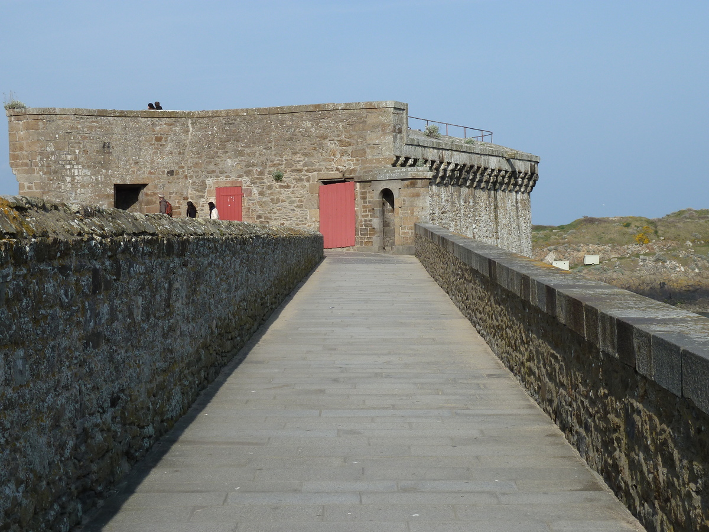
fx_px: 1372
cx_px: 354
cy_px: 266
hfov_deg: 29.0
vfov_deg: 21.9
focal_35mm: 67
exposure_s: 1/500
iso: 80
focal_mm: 11
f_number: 5
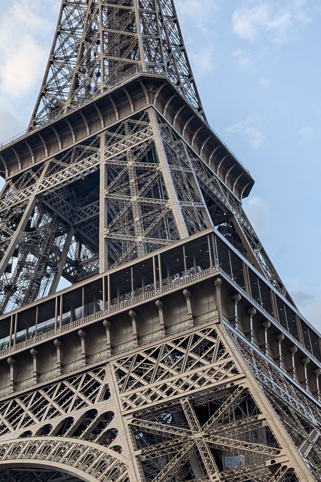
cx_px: 130
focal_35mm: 59
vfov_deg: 33.9
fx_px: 789
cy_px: 247
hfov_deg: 23.0
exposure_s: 1/312
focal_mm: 6.9
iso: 21
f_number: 1.68
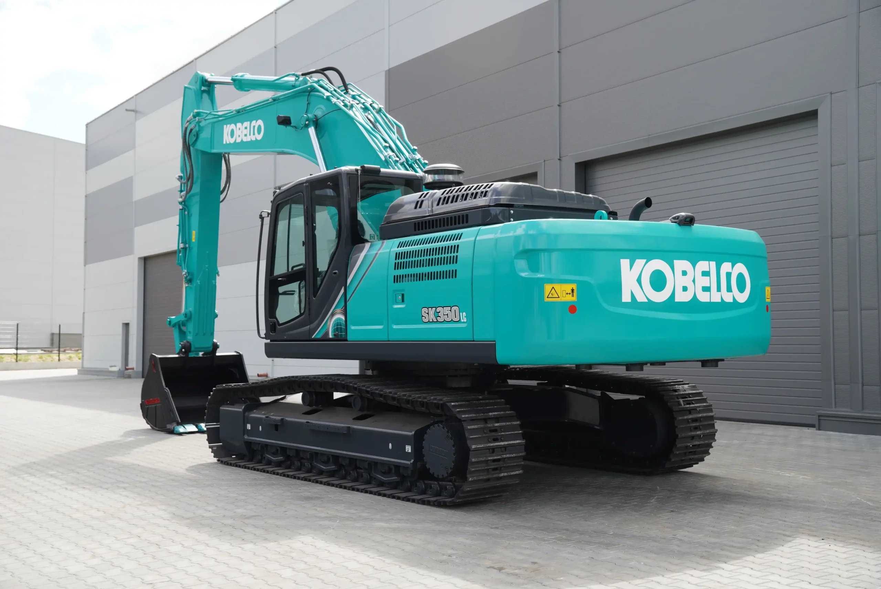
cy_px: 294
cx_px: 440
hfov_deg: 47.9
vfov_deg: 33.1
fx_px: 992
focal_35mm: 40
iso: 100
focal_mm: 27
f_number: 3.5
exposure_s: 1/160
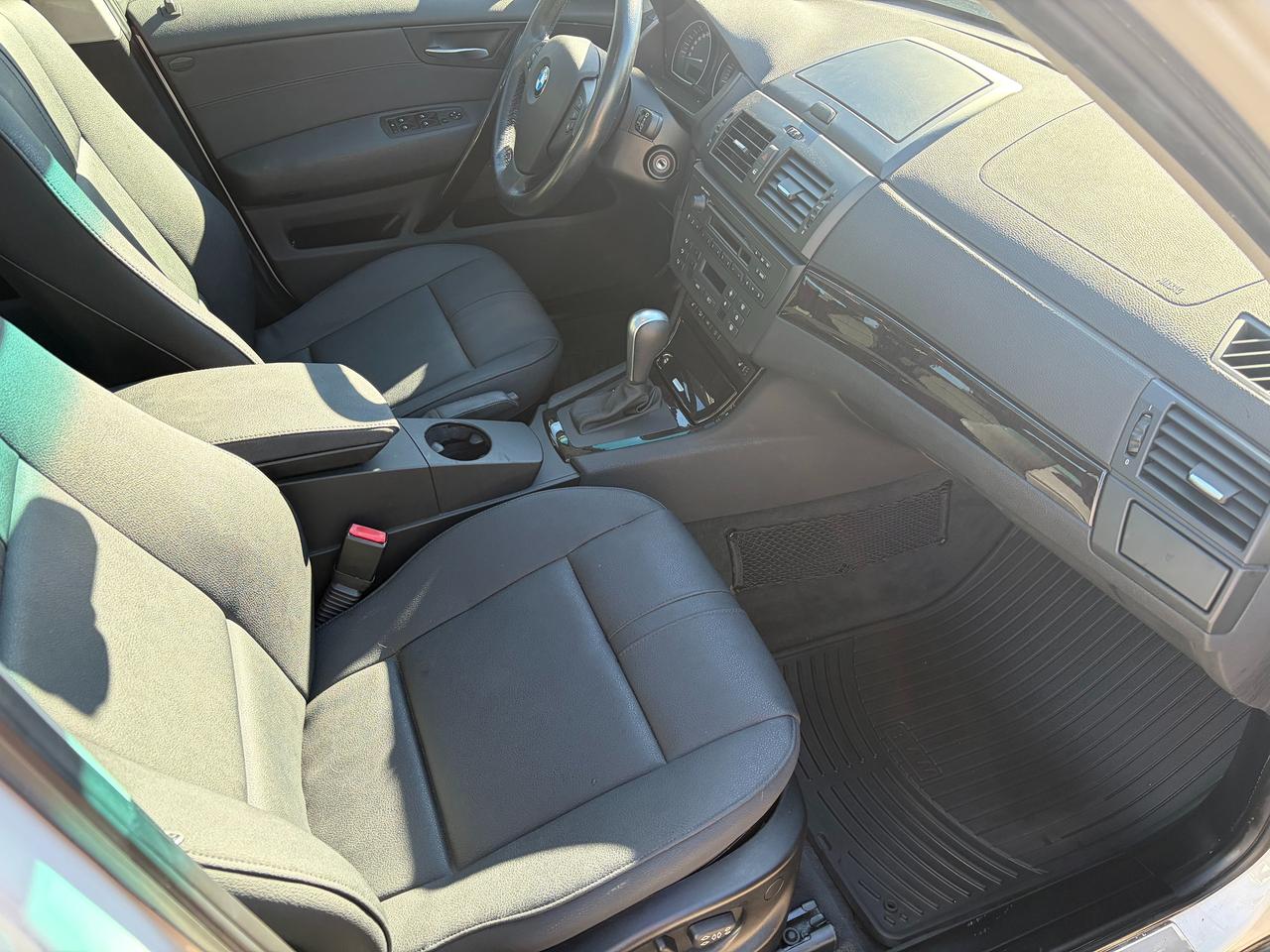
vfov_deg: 53.1
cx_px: 635
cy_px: 476
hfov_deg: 67.3
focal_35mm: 26
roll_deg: +1.8
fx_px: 954
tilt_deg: -37.2
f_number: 1.6
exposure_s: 1/189
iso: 125
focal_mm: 5.96
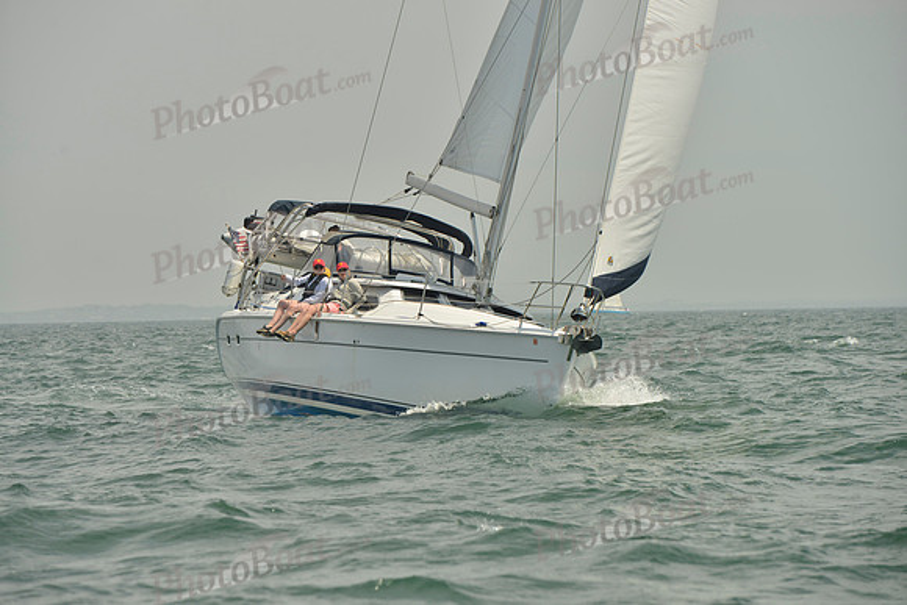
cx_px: 454
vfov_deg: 8.1
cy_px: 302
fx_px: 4284
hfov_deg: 12.1
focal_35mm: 170
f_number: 8
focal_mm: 170
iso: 200
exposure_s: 1/1250
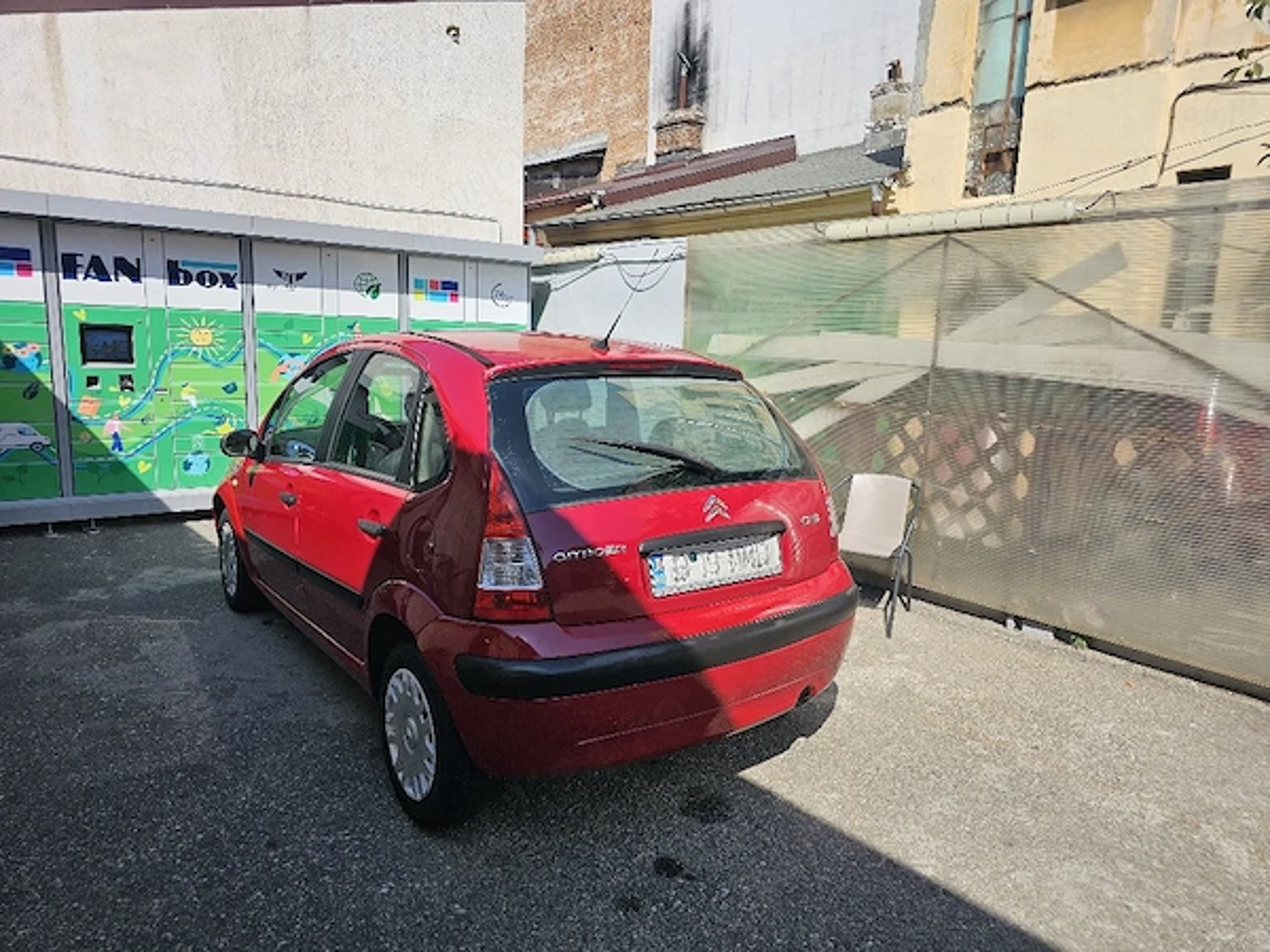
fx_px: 844
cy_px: 476
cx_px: 635
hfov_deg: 73.9
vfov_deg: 58.9
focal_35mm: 23
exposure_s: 1/1000
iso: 10
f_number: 1.7
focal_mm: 6.3
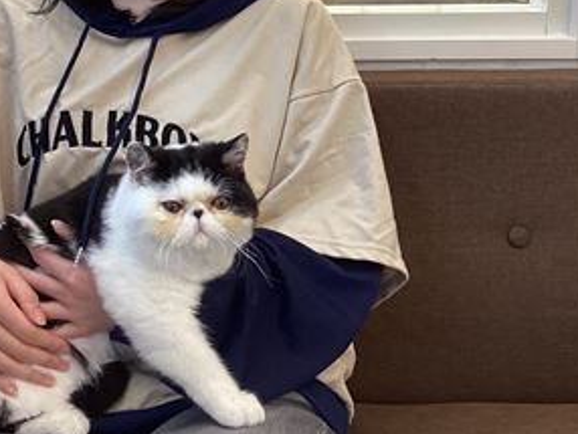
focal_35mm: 65
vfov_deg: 22.2
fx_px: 1086
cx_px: 178
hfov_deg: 29.5
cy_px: 57
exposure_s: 1/60
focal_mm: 3.3
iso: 80
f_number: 2.4
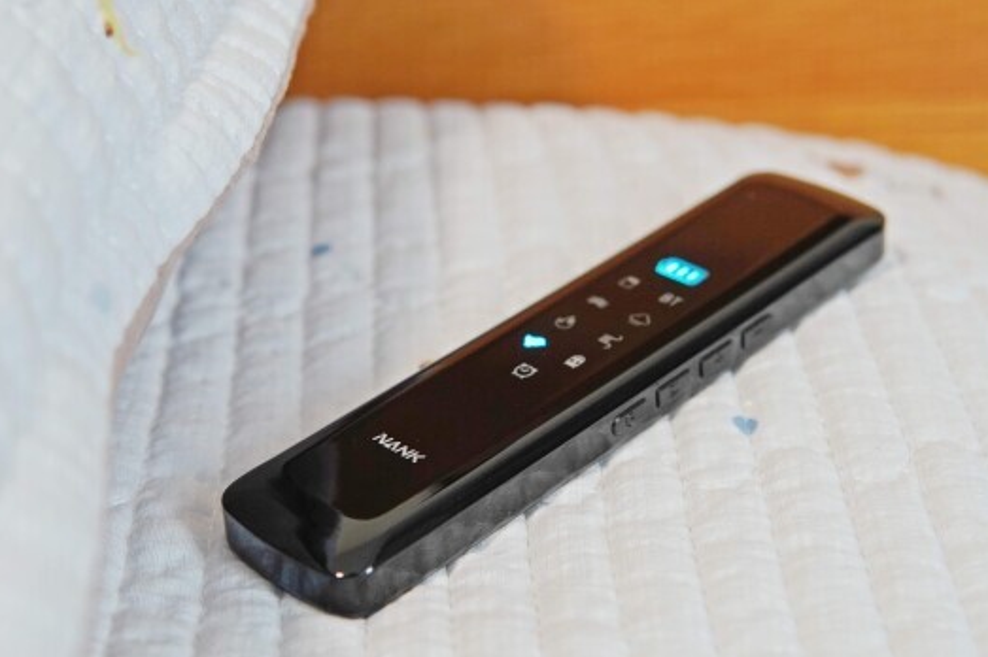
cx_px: 510
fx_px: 1700
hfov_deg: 32.4
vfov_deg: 21.9
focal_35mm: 62
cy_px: 268
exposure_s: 1/60
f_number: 3.5
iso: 640
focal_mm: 30
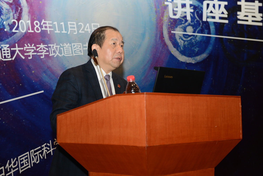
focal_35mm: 70
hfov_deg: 28.8
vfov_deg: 19.5
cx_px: 132
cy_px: 88
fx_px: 512
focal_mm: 70
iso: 1000
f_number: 6.3
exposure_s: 1/60
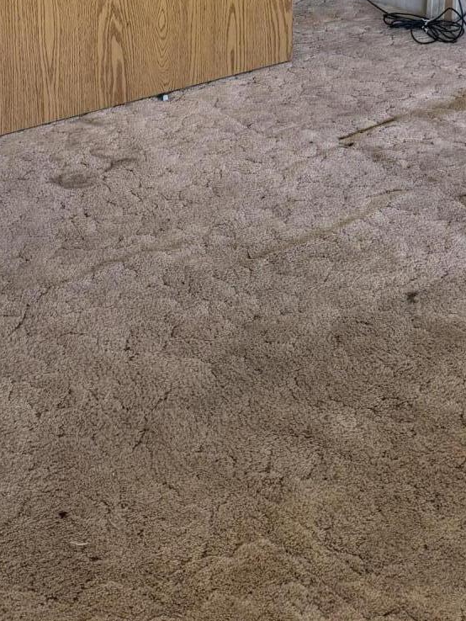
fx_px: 1166
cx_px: 278
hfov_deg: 22.6
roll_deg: -0.5
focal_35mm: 65
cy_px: 13
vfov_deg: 28.2
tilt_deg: -16.8
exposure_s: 1/60
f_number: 1.78
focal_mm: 6.76
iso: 200
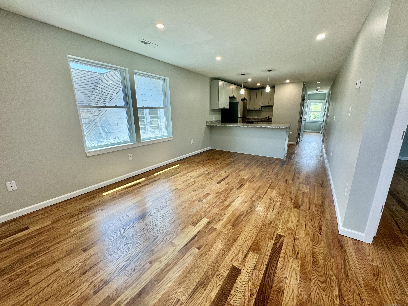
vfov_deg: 85.7
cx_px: 204
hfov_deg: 102.1
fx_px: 165
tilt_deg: -14.4
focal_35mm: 14
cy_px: 153
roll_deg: +0.5
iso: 80
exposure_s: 1/120
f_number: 2.2
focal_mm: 2.22
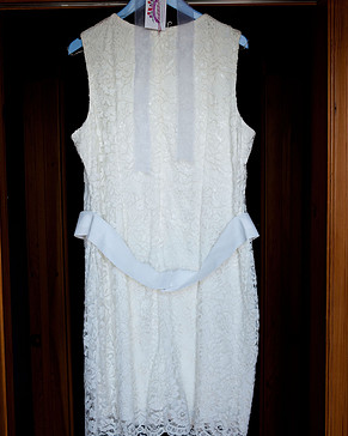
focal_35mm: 44
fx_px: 567
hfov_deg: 34.1
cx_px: 170
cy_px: 201
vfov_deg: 42.0
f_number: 5.6
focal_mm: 38
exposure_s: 1/160
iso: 320
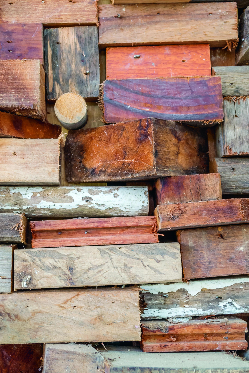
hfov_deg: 25.0
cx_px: 90
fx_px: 560
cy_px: 165
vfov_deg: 36.8
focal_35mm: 54
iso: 200
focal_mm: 24
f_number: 8
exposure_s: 1/8
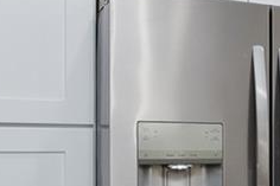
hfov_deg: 16.2
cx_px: 571
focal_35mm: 95
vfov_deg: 14.3
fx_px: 738
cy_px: 162
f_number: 7.1
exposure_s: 1/13
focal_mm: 14
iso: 320
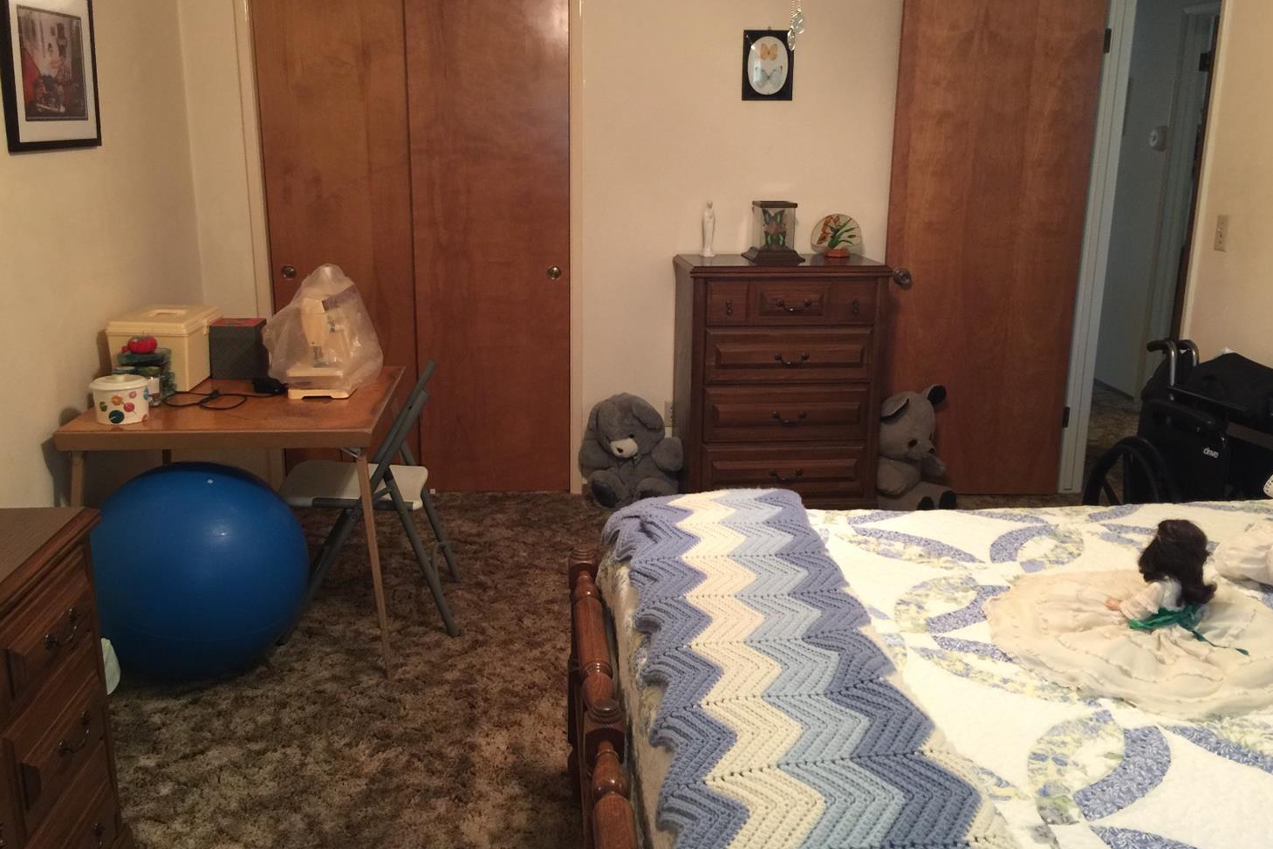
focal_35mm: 31
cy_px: 406
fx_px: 1096
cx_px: 627
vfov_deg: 42.3
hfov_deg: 60.3
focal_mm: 4.15
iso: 64
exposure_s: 1/4
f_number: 2.2
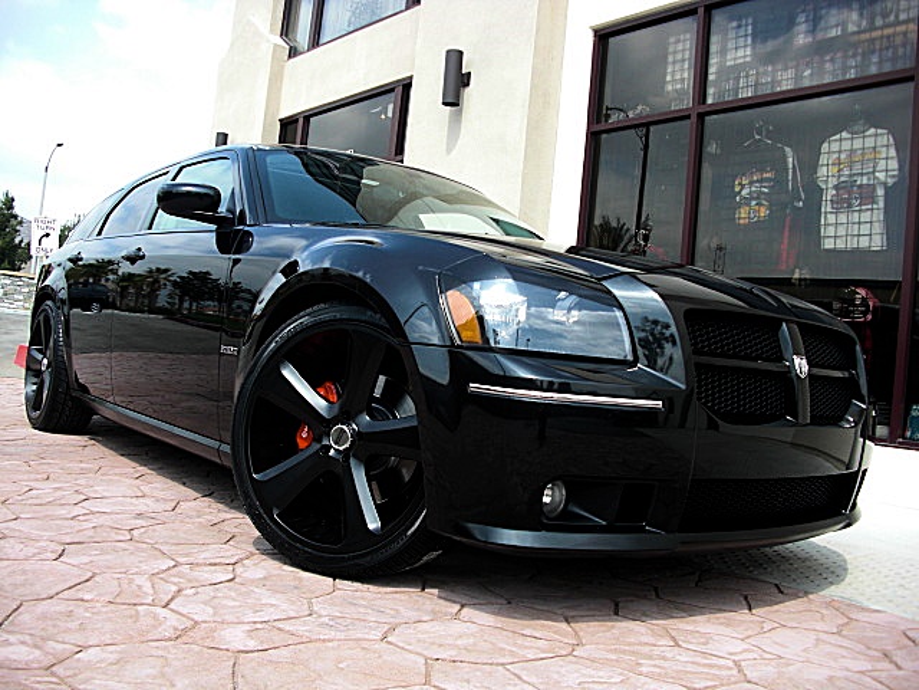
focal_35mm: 36
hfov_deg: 51.4
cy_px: 345
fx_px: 956
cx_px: 460
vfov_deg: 39.7
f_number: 2.8
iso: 50
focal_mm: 6.3
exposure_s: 1/400
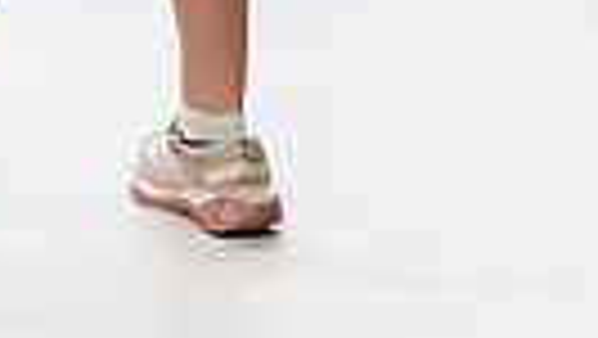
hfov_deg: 10.2
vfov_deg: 5.6
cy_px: -559
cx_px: -36
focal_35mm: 209
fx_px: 3316
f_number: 5.6
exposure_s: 1/250
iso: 640
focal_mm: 59
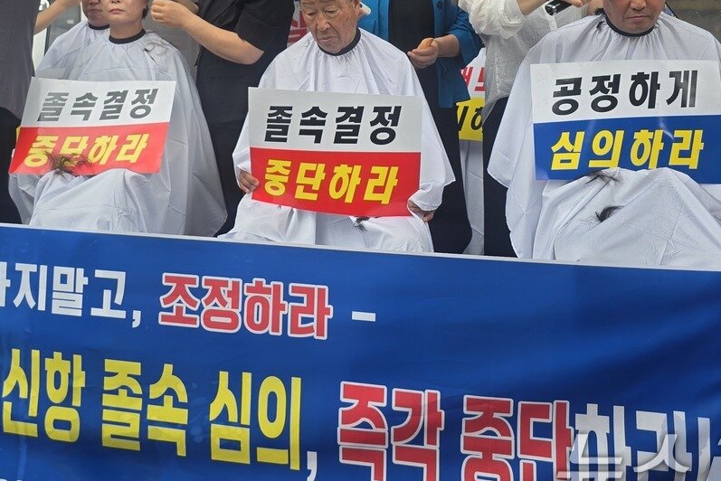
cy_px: 58
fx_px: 841
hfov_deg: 45.1
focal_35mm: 42
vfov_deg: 30.6
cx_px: 200
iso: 12
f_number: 1.7
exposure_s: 1/281
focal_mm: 6.3
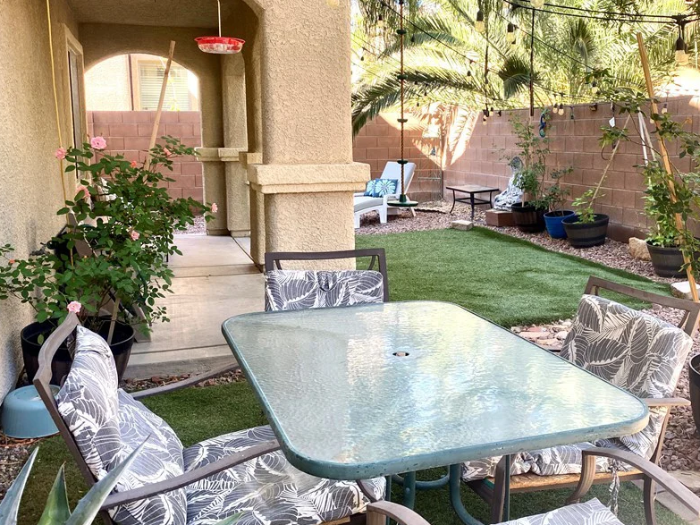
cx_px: 424
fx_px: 687
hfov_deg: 53.5
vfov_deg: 41.7
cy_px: 227
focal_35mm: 34
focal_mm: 4.25
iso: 32
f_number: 1.8
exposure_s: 1/122
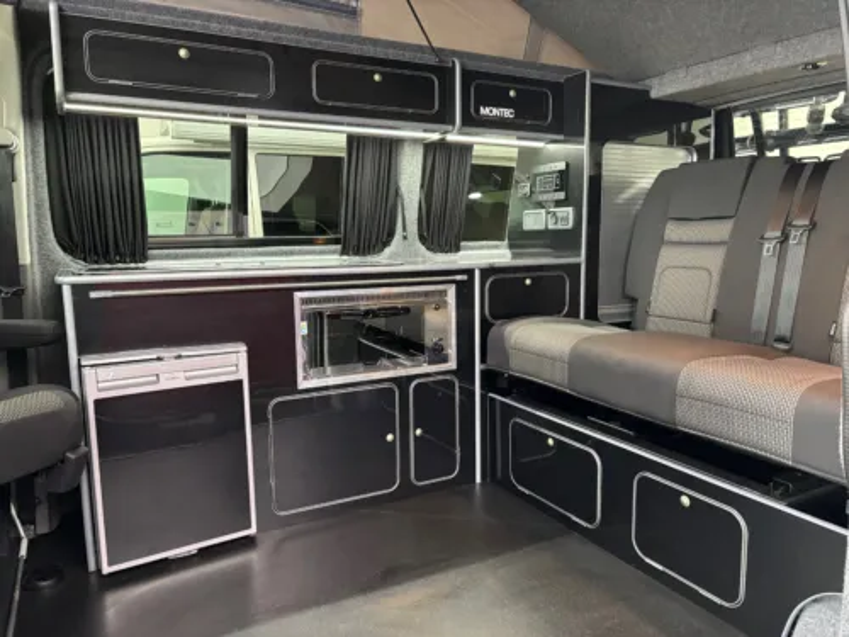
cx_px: 424
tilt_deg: -8.0
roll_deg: +0.2
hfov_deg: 67.3
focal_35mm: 26
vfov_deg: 53.1
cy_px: 318
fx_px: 638
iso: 500
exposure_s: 1/50
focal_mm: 5.96
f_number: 1.6
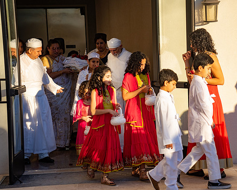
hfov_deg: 16.2
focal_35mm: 119
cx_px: 136
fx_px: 835
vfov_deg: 13.0
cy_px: 95
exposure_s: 1/1000
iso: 320
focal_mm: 105
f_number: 4
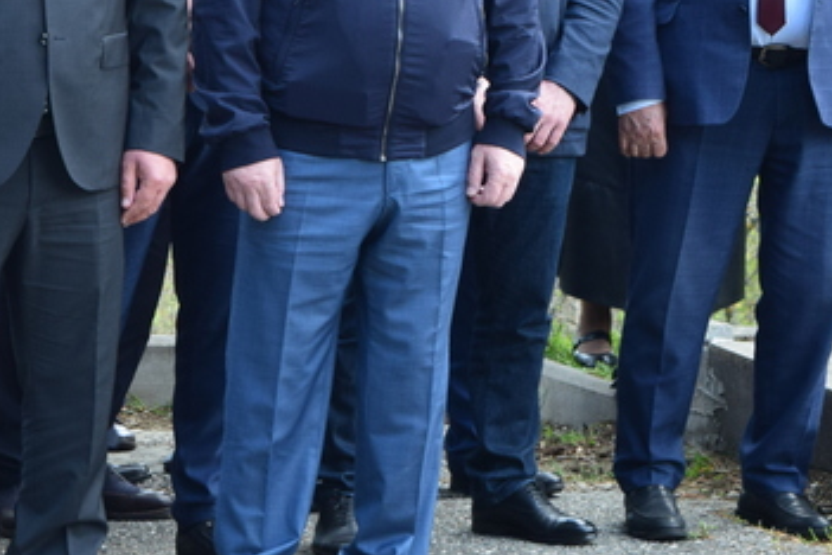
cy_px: 108
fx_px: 4348
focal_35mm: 188
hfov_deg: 10.8
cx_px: -55
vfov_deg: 7.3
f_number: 9
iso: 400
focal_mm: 55
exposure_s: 1/100
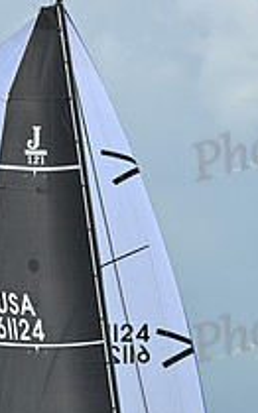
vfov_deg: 10.5
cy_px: 442
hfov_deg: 6.7
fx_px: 2219
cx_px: 92
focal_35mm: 197
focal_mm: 70
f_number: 7.1
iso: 320
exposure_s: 1/1600
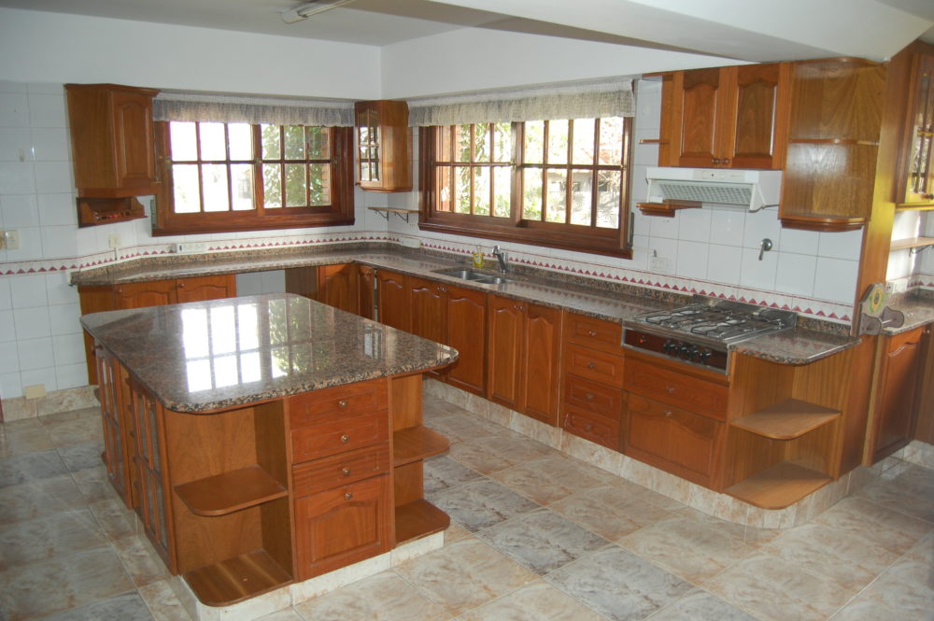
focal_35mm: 27
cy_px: 310
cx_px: 467
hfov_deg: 67.4
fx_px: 700
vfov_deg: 47.9
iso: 400
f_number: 3.5
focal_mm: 18
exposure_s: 1/60
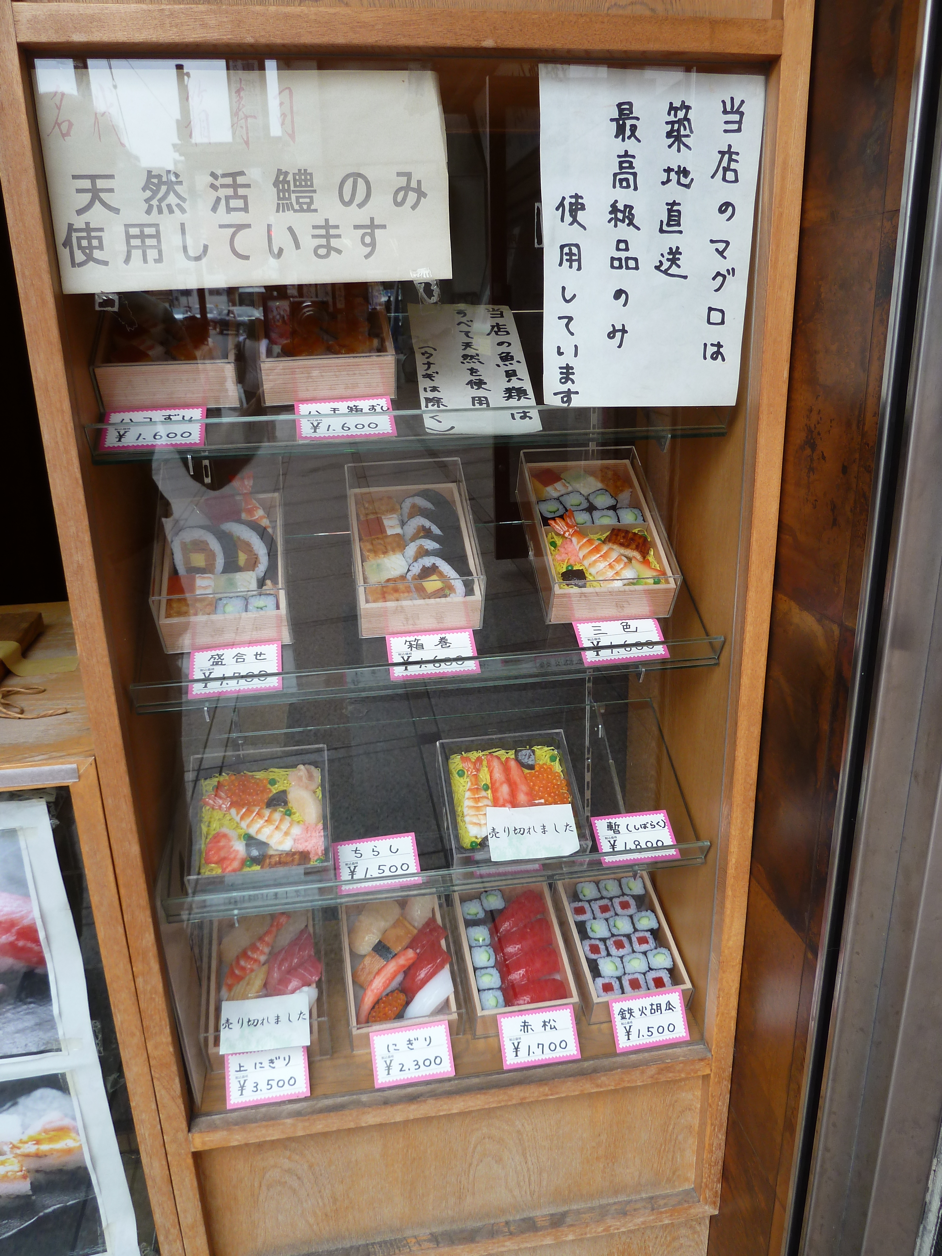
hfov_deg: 54.9
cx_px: 471
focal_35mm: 25
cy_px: 628
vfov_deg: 69.4
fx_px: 907
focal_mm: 4.1
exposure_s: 1/80
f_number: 3.3
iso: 80
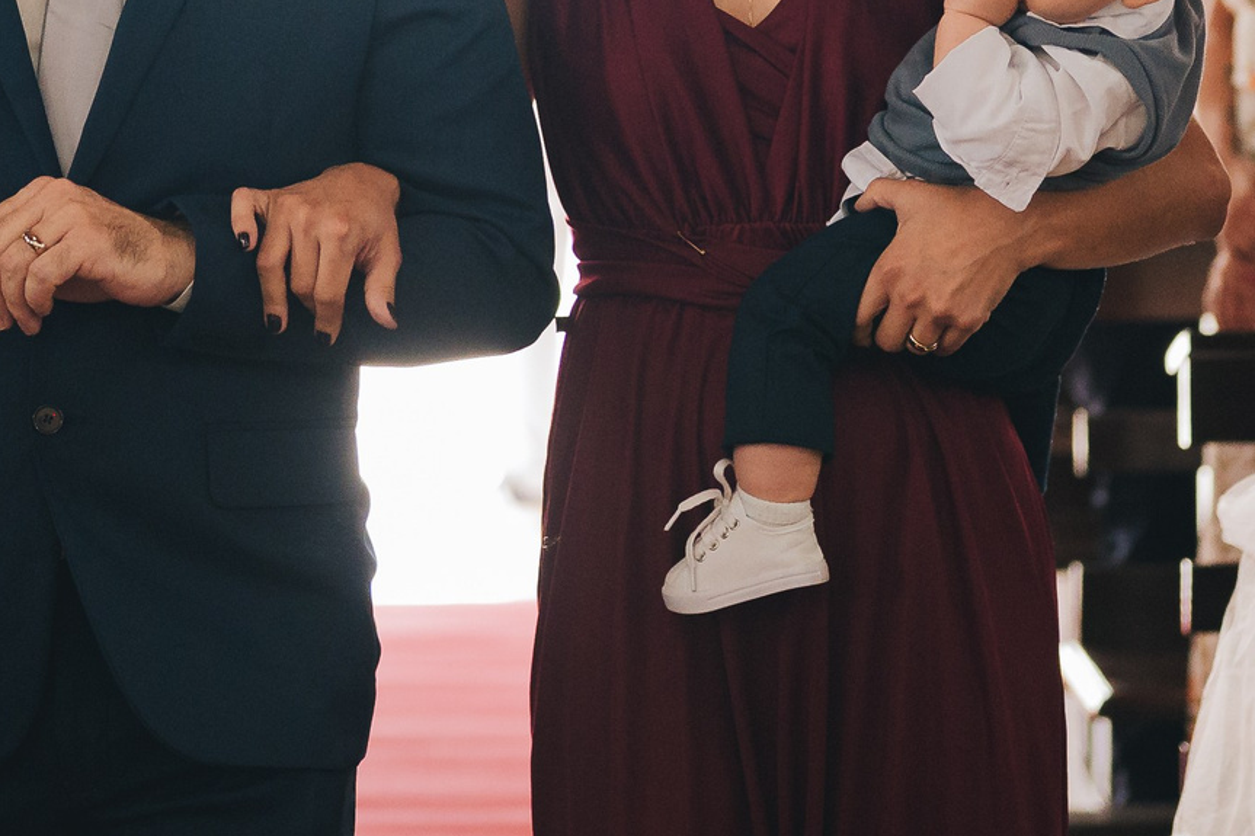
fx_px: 5228
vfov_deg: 9.1
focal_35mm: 150
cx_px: 557
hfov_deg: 13.7
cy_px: -30
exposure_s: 1/500
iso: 2500
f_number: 1.8
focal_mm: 50
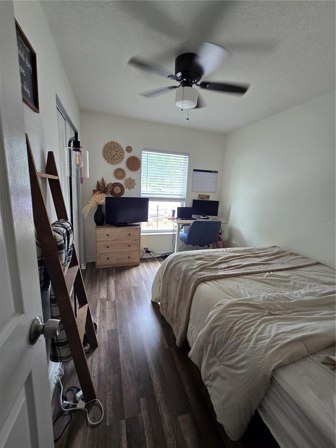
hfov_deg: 89.9
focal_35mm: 13
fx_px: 168
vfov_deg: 106.2
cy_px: 224
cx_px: 168
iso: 160
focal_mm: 2.2
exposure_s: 1/100
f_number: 2.2
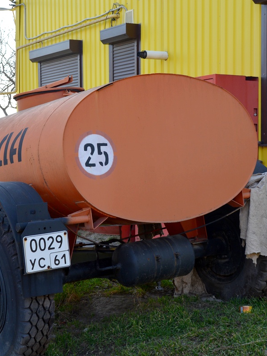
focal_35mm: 70
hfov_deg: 21.0
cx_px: 110
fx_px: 720
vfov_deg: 27.8
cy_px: 179
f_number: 7.1
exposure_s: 1/200
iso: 200
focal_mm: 32
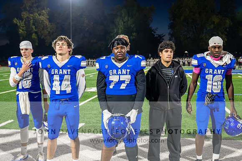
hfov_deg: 50.8
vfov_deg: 35.1
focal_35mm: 38
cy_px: 71
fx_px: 255
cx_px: 117
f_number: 2.8
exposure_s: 1/800
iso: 9000
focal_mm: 33
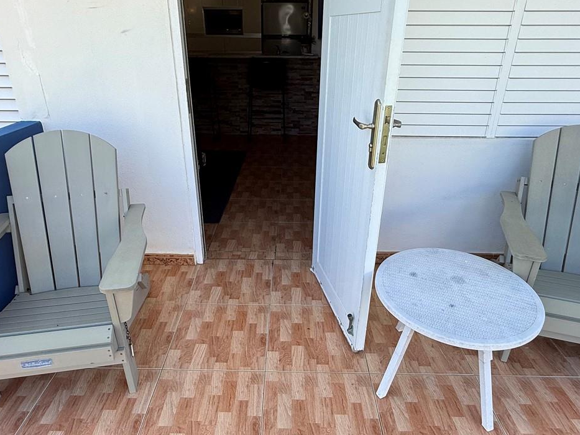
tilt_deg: -25.1
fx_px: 402
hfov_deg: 71.6
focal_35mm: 24
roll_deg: -0.6
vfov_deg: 56.8
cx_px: 281
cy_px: 222
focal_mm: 2.22
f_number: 2.2
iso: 50
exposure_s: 1/379
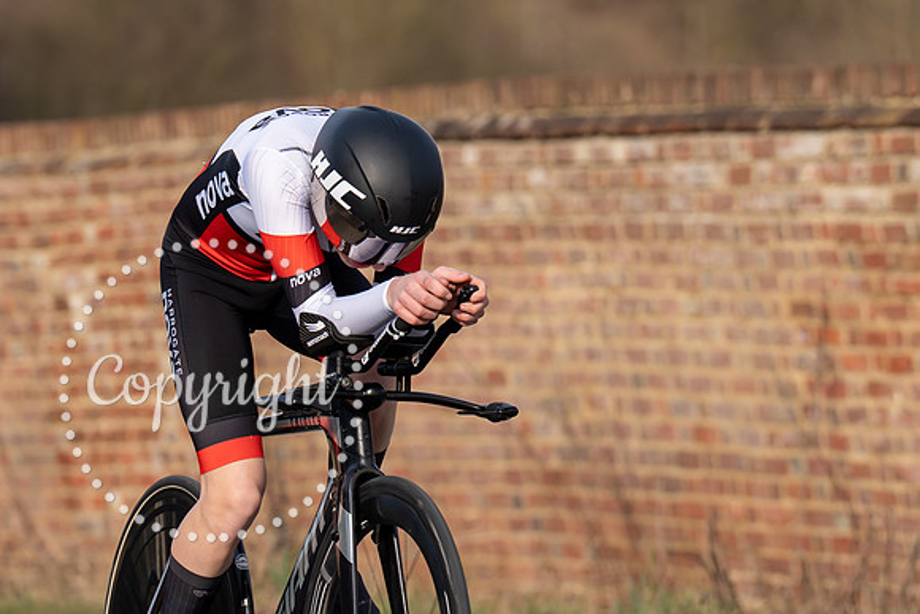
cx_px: 389
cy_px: 254
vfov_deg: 3.1
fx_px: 11426
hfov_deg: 4.6
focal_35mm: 447
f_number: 4
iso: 100
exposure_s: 1/800
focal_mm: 178
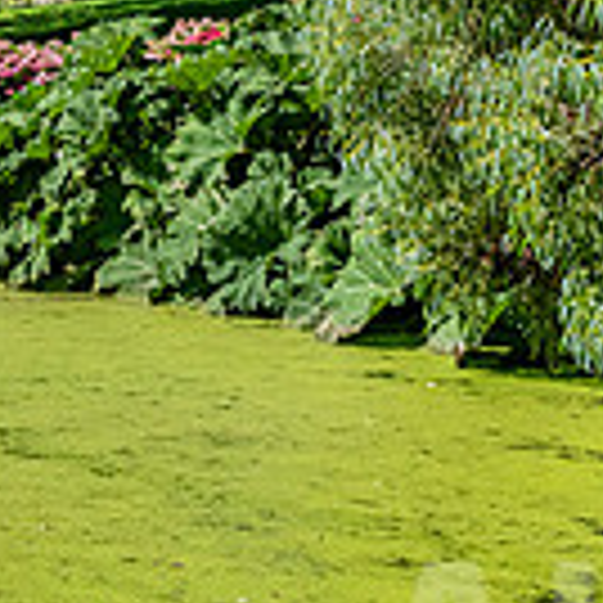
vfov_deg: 19.6
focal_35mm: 88
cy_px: 164
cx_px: -234
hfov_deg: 18.1
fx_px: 1734
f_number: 5.6
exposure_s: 1/3200
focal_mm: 24
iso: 400
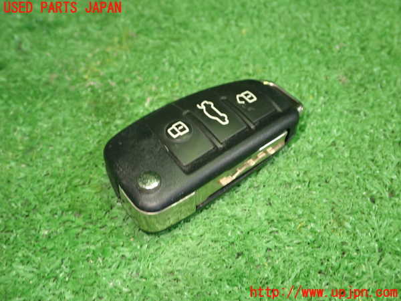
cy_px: 150
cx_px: 200
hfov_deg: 49.0
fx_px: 440
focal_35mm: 38
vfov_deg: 37.7
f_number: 2.7
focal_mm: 6.83
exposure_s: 1/40
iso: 320
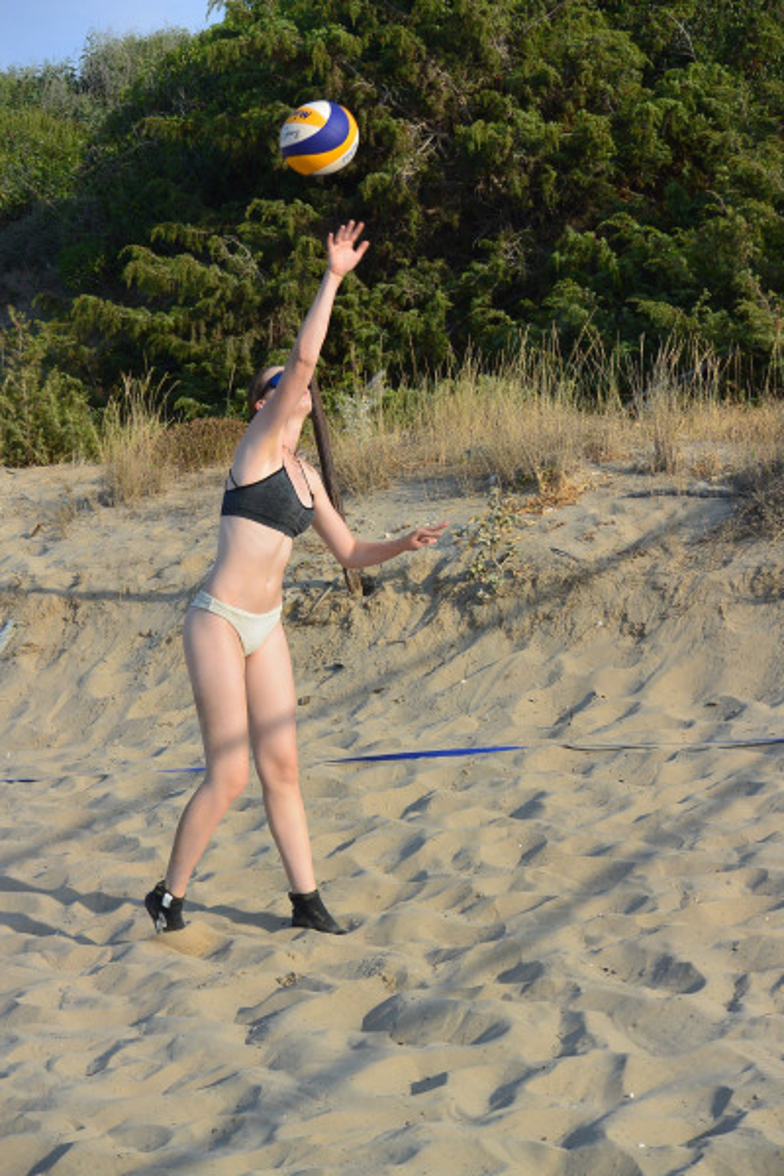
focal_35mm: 81
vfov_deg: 25.1
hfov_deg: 16.9
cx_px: 392
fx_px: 2646
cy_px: 588
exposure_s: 1/1000
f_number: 4
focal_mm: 30
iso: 160
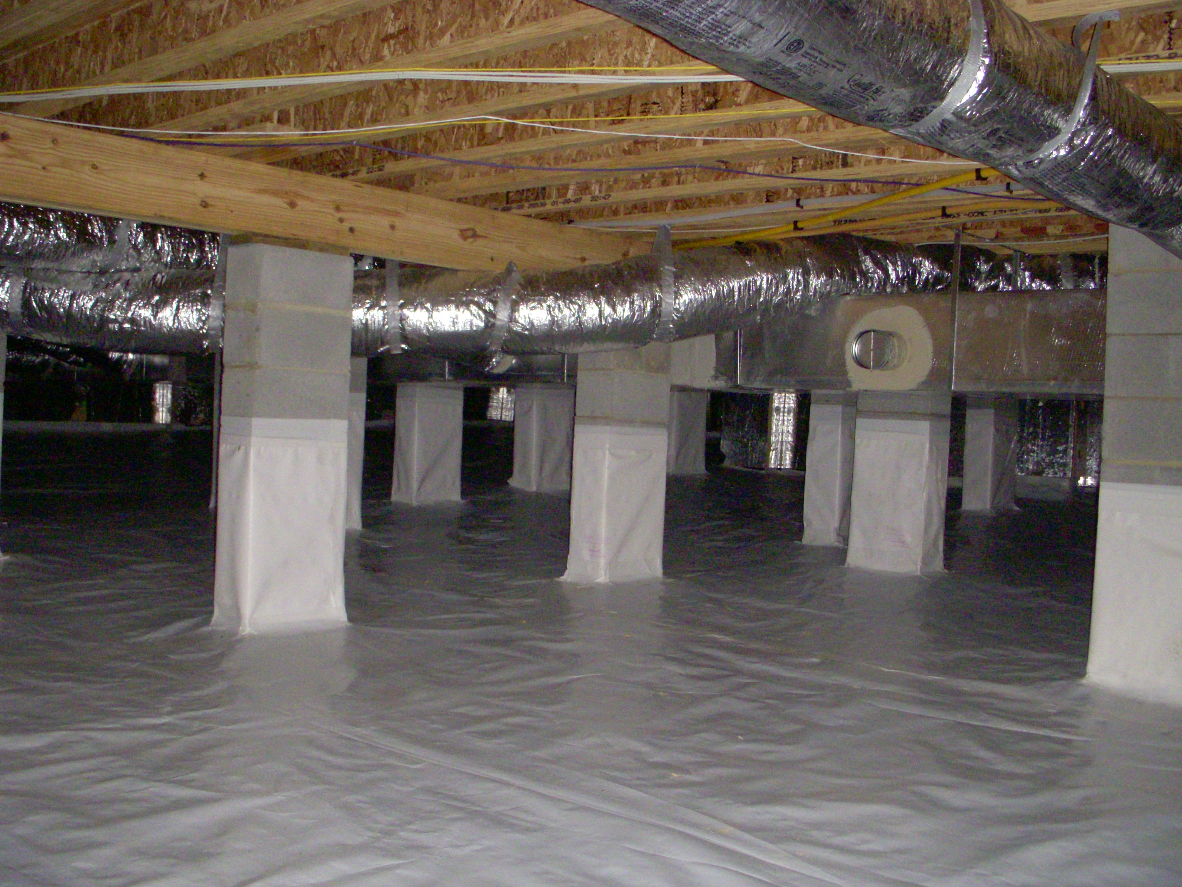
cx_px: 591
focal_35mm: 38
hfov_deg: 49.0
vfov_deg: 37.7
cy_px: 444
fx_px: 1298
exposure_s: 1/250
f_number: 3.3
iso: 800
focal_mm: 6.3
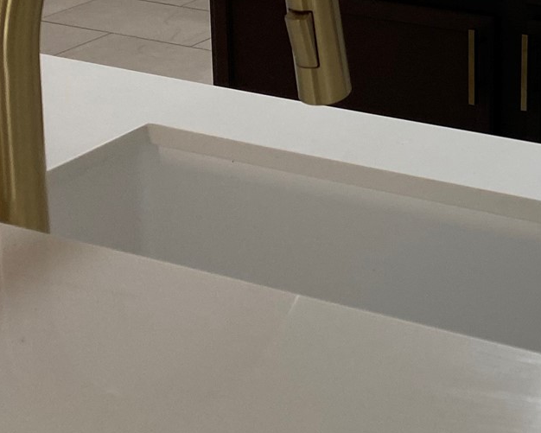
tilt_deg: -11.5
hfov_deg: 20.7
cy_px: -131
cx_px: 729
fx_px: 1329
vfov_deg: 17.4
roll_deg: -2.0
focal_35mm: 83
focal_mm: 4.25
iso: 80
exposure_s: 1/60
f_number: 1.8
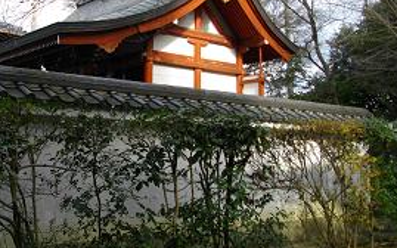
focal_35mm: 49
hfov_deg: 40.8
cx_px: 156
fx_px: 530
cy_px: 97
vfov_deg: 26.3
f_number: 2.9
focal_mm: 5.7
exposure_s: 1/320
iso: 100
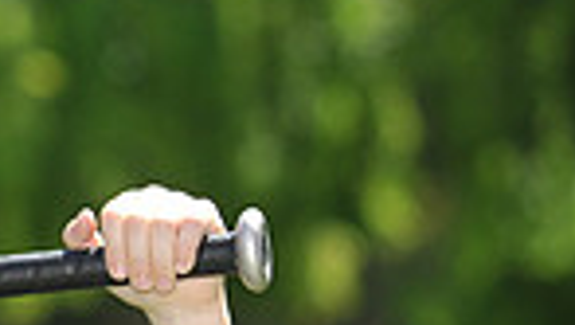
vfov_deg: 2.8
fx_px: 6608
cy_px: 415
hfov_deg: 4.9
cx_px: -313
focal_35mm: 433
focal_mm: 105
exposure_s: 1/1000
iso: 200
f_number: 4
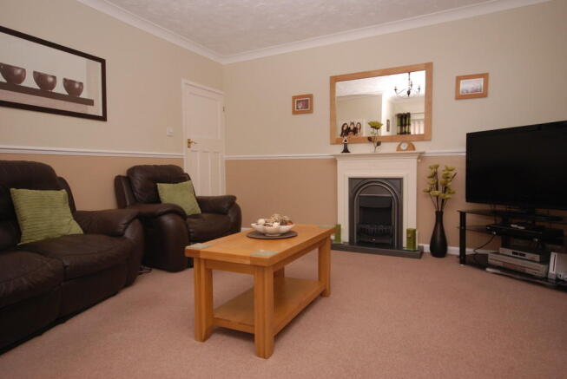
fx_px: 331
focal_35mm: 21
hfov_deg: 81.1
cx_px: 284
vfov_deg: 59.6
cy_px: 190
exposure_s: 1/60
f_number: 6.3
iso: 400
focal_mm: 14
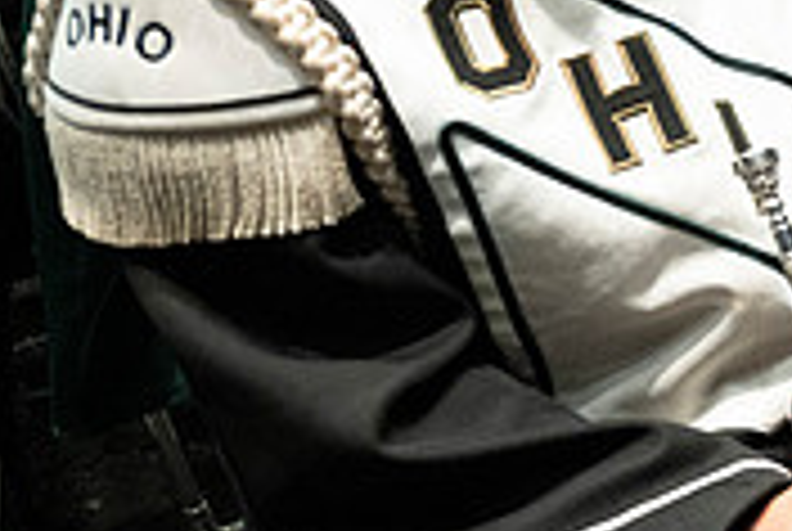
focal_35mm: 79
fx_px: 1741
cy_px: 101
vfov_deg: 17.2
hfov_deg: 20.5
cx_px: 1300
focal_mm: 24
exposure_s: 1/500
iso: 8000
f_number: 2.8
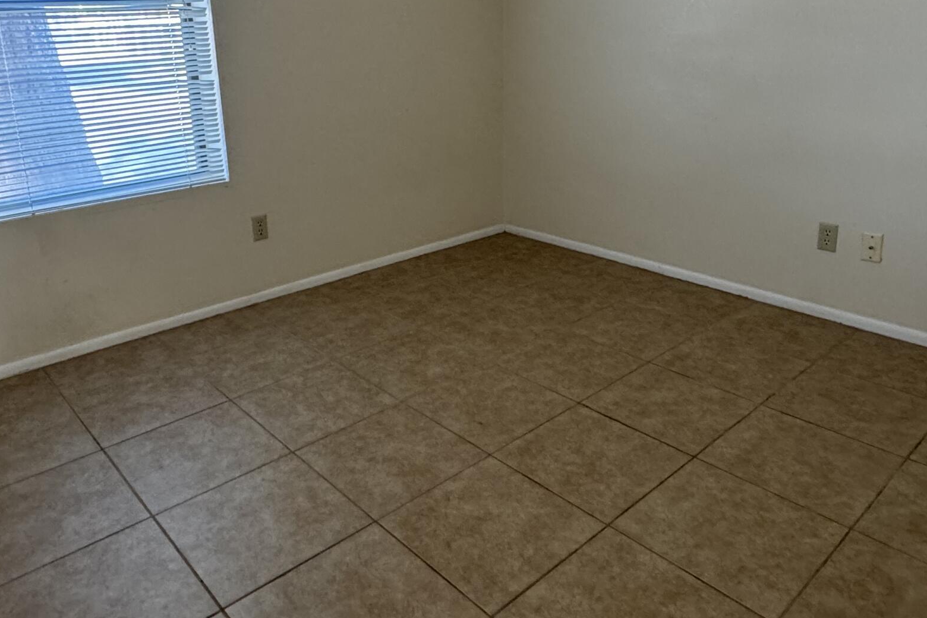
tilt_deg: -14.4
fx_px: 721
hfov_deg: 65.4
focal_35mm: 28
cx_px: 442
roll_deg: +1.5
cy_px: 205
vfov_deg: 45.7
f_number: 2.2
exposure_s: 1/60
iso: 320
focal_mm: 2.22
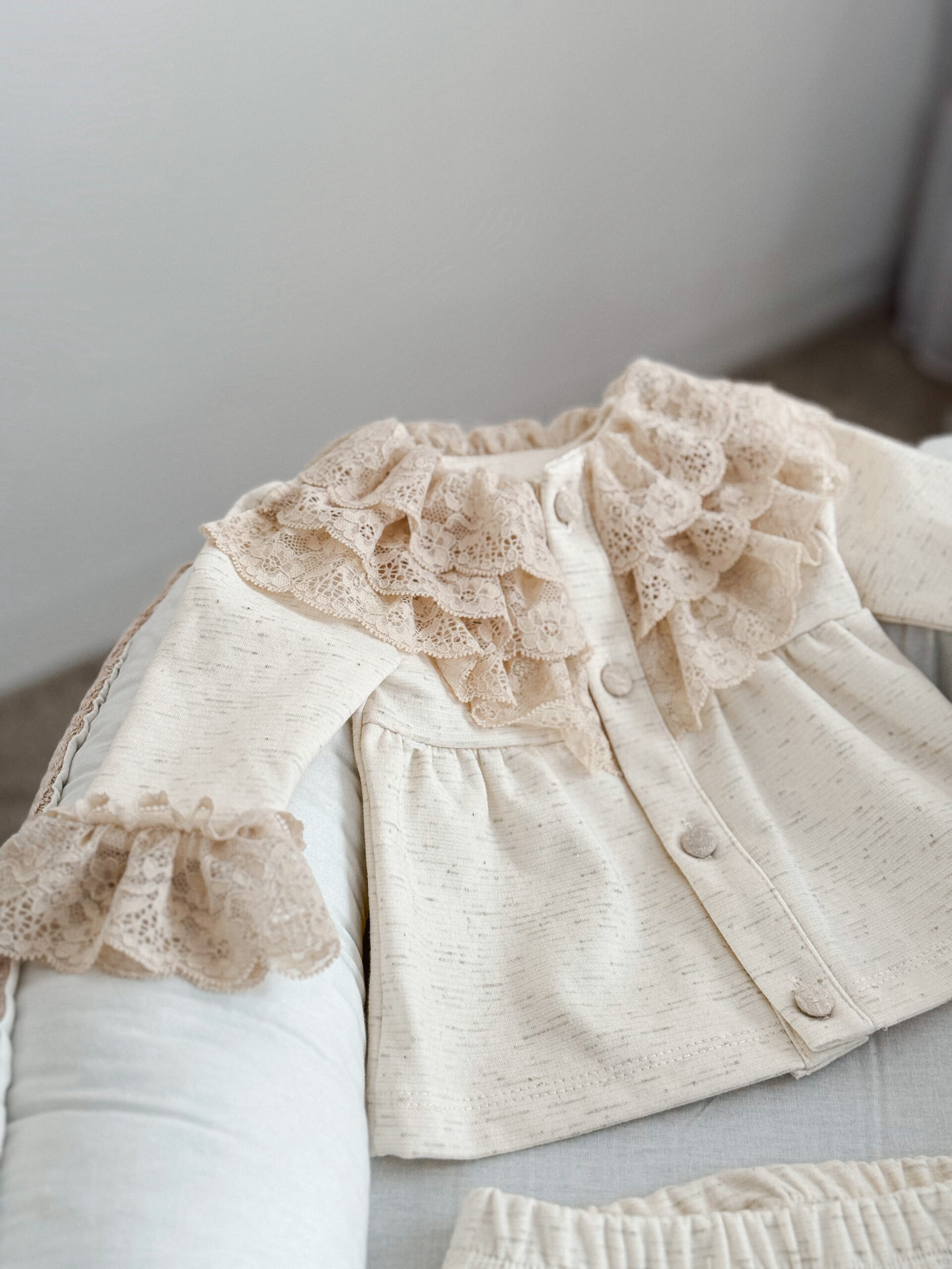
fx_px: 1760
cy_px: 634
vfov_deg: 39.7
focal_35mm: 48
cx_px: 476
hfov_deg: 30.3
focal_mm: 6.76
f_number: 1.8
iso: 64
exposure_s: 1/500
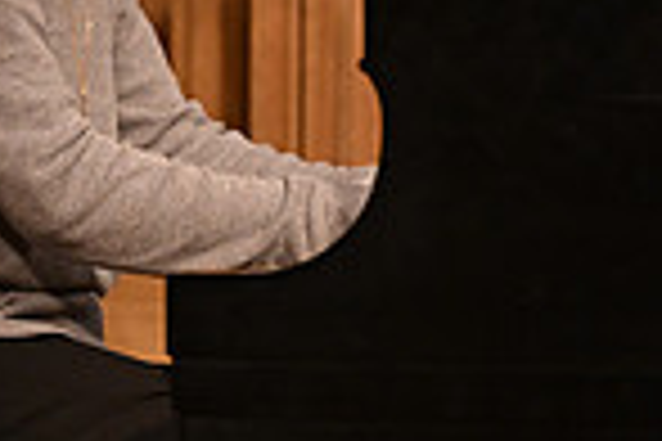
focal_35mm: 791
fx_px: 14544
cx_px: 79
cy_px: 68
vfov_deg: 1.7
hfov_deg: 2.6
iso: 3200
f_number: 2.8
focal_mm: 200
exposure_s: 1/400
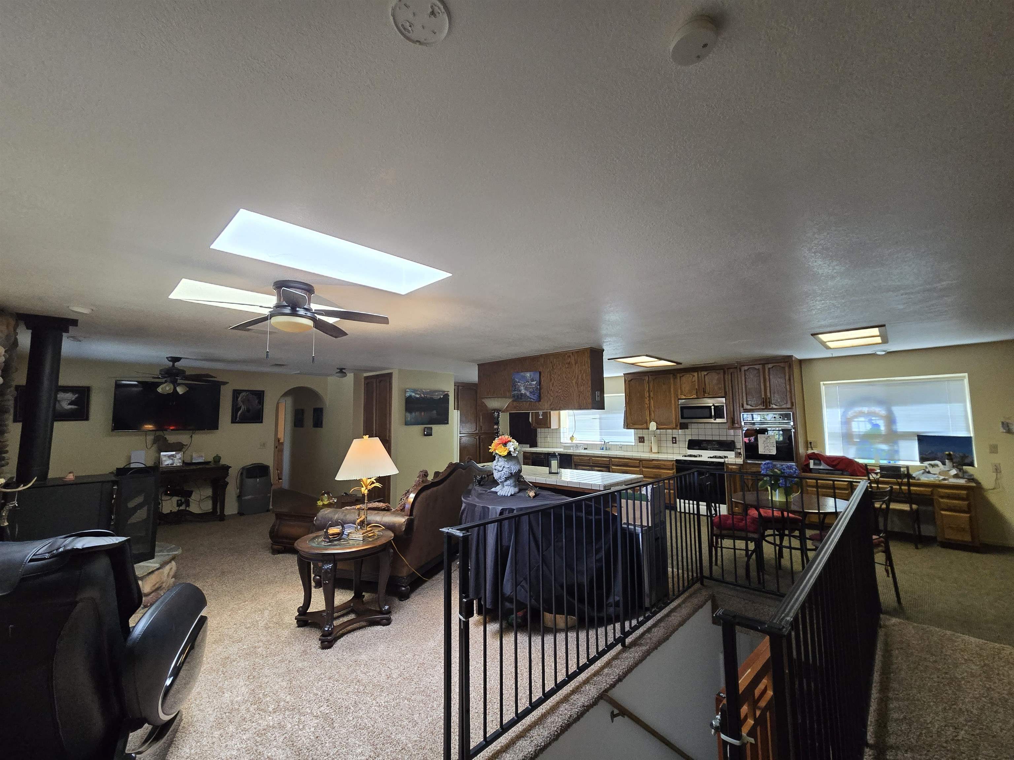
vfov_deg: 89.9
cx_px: 507
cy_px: 380
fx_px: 381
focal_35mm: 13
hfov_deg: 106.2
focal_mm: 2.2
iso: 320
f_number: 2.2
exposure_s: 1/60
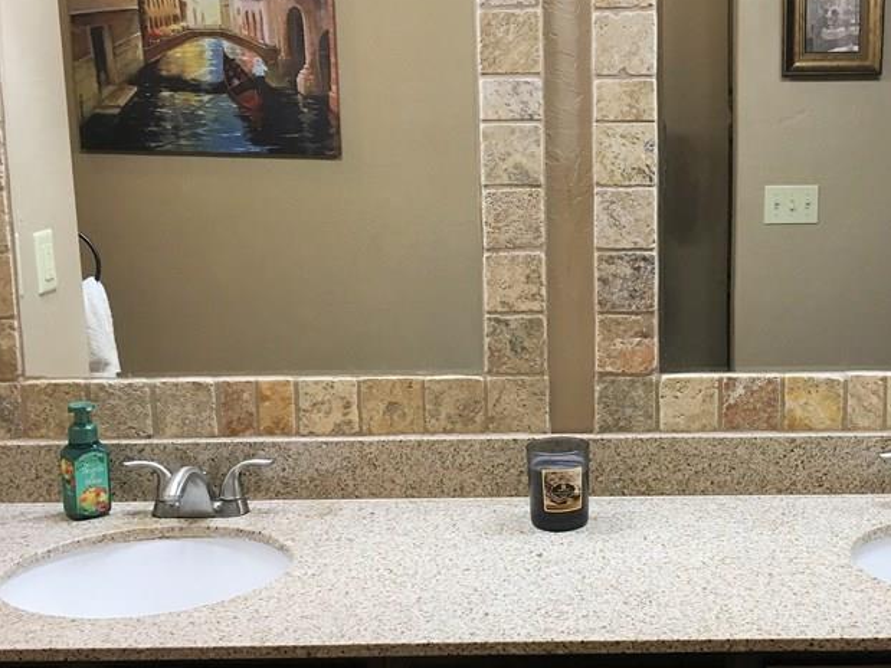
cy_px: 289
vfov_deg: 30.2
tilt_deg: -8.1
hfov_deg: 39.0
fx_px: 1235
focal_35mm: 48
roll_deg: +0.1
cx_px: 620
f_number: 2.2
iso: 80
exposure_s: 1/30
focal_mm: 4.15
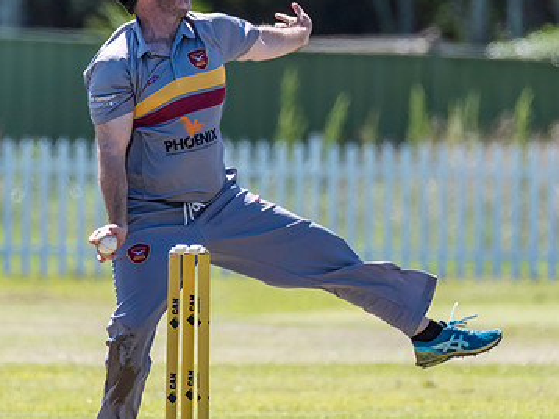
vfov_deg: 1.2
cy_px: 118
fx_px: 19801
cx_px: 226
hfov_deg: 1.6
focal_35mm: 1227
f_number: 6.3
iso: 1000
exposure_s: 1/2000
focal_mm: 600
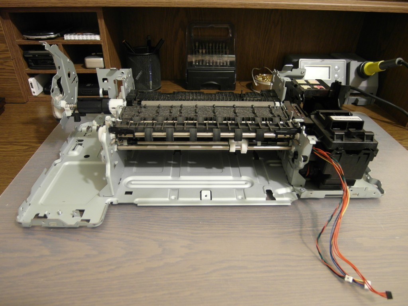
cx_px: 204
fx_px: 283
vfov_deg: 56.8
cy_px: 153
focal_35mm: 24
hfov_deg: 71.6
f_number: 1.8
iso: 200
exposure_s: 1/20
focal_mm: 5.2
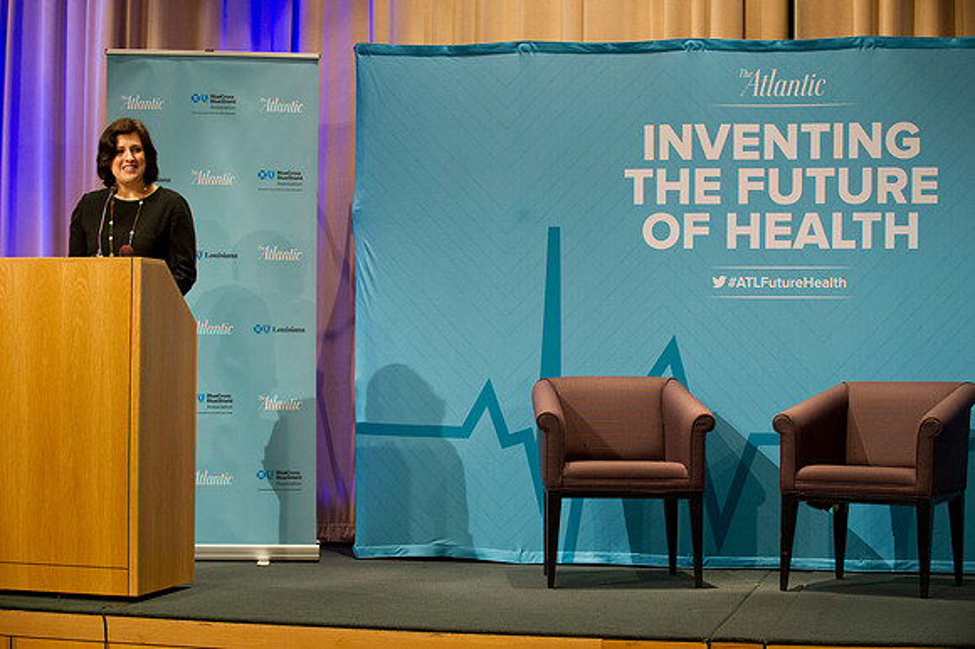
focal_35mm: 78
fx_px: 2111
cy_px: 324
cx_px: 488
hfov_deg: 26.0
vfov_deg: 17.5
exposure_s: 1/125
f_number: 4
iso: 2500
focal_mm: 78
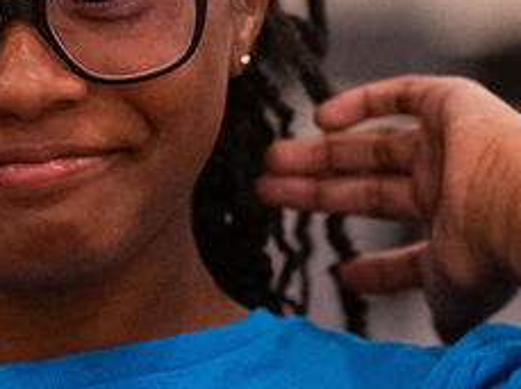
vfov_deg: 3.0
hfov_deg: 4.0
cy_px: 10
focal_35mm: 493
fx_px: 7408
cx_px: 117
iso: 2000
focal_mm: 98
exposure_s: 1/100
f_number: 2.8
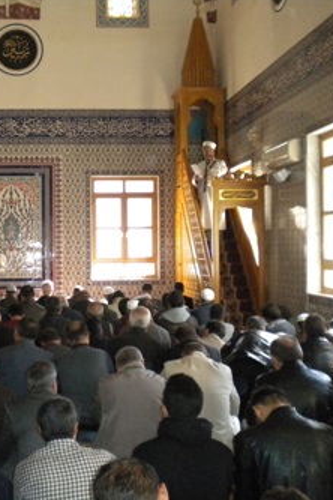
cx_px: 75
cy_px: 249
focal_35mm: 49
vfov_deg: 40.3
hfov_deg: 27.1
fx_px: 680
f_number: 3.1
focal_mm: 6.3
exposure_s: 1/132
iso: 800
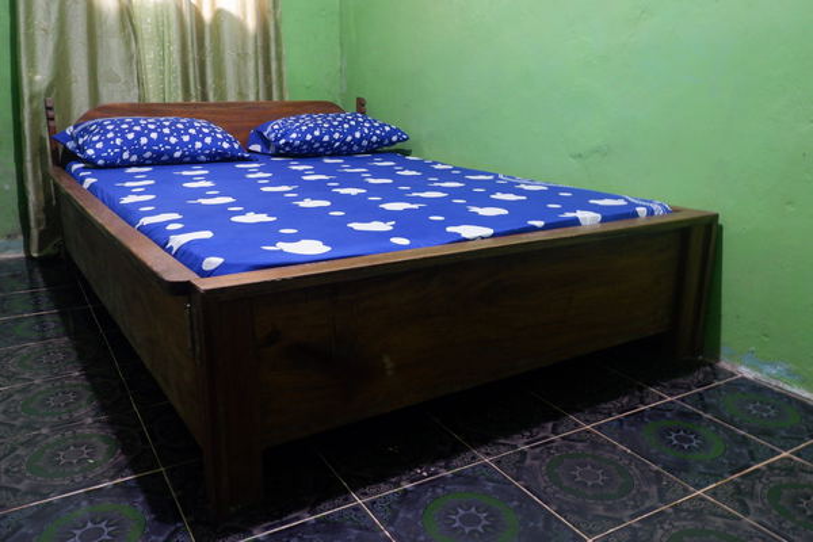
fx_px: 655
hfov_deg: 63.7
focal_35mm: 29
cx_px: 406
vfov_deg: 45.0
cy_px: 271
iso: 3200
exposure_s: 1/14
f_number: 4
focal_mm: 19.2
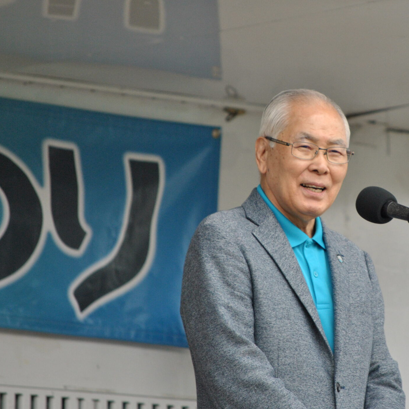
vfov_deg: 3.7
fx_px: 6256
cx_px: 336
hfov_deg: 3.7
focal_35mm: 468
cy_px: 178
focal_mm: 200
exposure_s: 1/800
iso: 400
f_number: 5.6
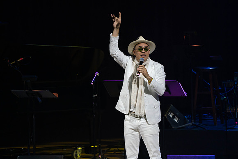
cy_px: 80
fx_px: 2645
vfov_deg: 3.4
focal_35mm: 400
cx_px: 119
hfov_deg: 5.2
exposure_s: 1/250
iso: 2500
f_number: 5.6
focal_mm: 400
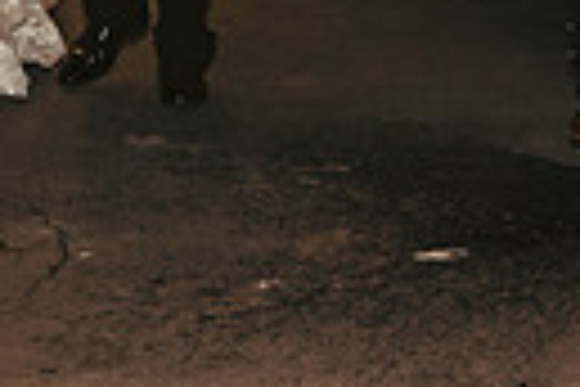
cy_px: -380
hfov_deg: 15.8
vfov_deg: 10.1
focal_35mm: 126
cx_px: -76
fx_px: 2030
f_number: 4
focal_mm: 28
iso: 1250
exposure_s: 1/125
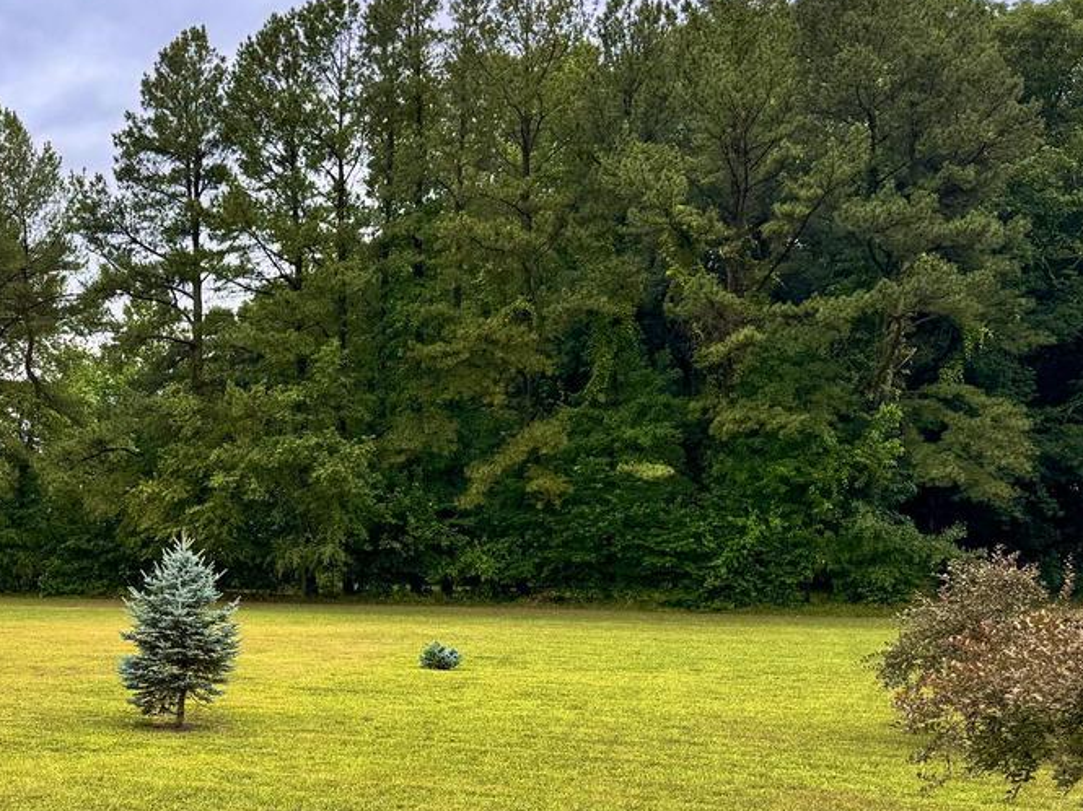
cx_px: 67
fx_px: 1626
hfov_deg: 34.4
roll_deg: -0.3
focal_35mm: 52
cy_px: 648
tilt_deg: -4.8
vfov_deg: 27.5
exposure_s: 1/822
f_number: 1.78
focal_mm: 6.76
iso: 80
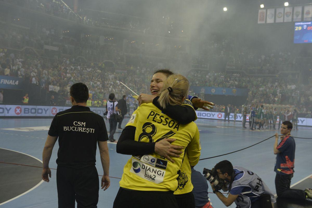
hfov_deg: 41.1
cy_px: 104
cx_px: 156
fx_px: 416
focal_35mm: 48
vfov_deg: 28.1
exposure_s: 1/400
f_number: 5.6
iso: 2000
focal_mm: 48
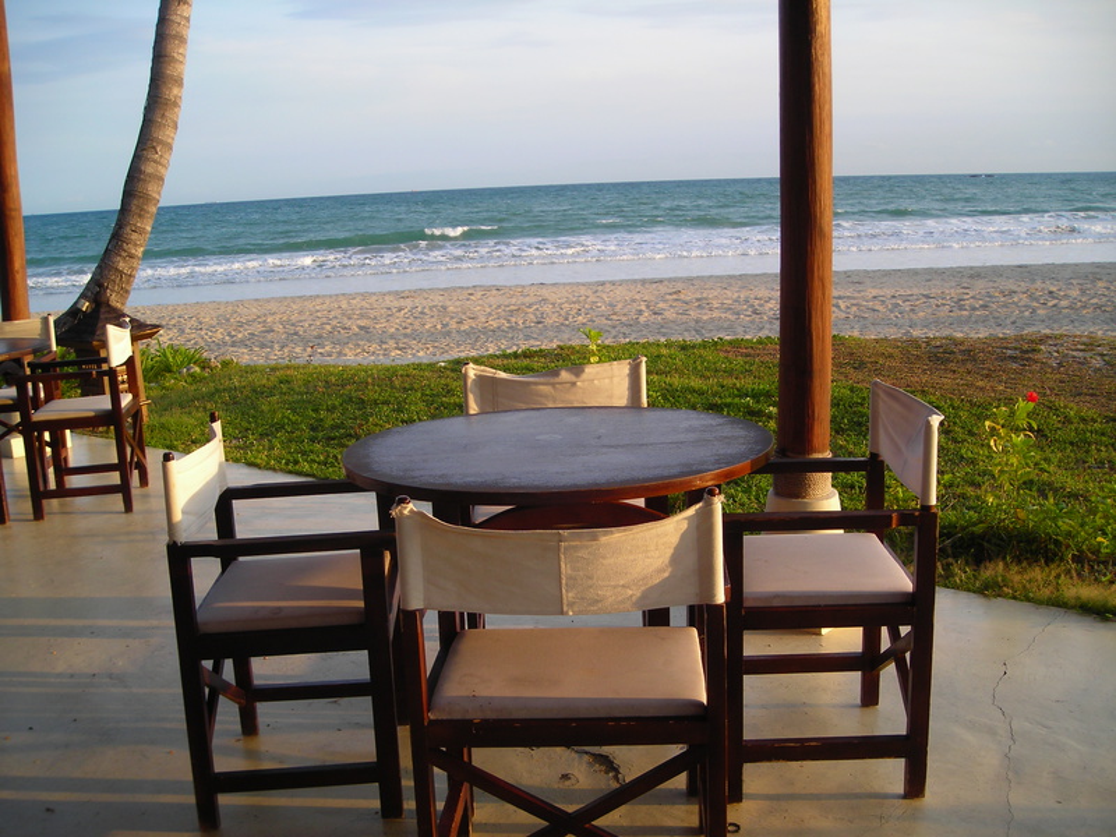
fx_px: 1225
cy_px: 418
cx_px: 558
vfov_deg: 37.7
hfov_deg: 49.0
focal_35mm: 38
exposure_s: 1/168
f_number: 3.2
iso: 50
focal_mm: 6.3
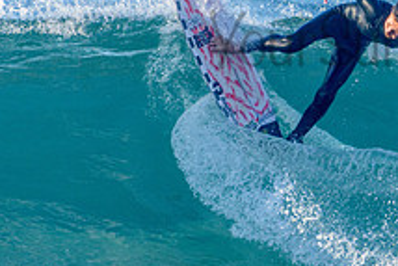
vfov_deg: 1.0
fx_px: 14990
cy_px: 23
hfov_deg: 1.5
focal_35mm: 1355
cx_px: 402
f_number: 5.6
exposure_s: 1/2000
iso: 450
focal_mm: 500
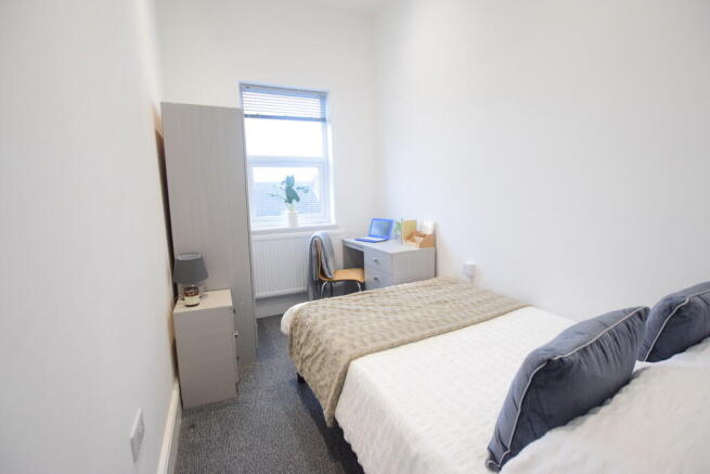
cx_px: 355
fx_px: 296
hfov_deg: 100.4
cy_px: 237
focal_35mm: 15
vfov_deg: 77.4
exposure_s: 1/60
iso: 1000
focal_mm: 10
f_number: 3.5
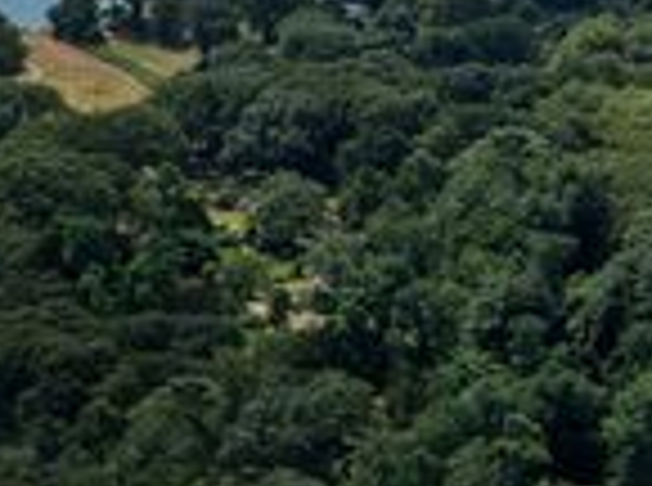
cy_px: 252
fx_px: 1559
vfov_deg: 17.7
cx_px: -400
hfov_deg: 19.6
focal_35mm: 83
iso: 100
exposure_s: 1/800
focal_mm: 12.29
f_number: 5.6
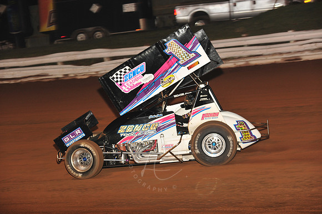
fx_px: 1073
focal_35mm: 120
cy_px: 107
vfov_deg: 11.4
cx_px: 161
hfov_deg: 17.1
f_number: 6.3
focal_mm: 120
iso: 1000
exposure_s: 1/320
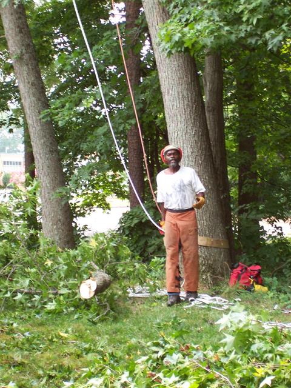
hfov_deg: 14.5
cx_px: 146
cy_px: 194
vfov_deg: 19.3
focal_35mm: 102
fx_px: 1143
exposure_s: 1/90
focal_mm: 16.8
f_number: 4.6
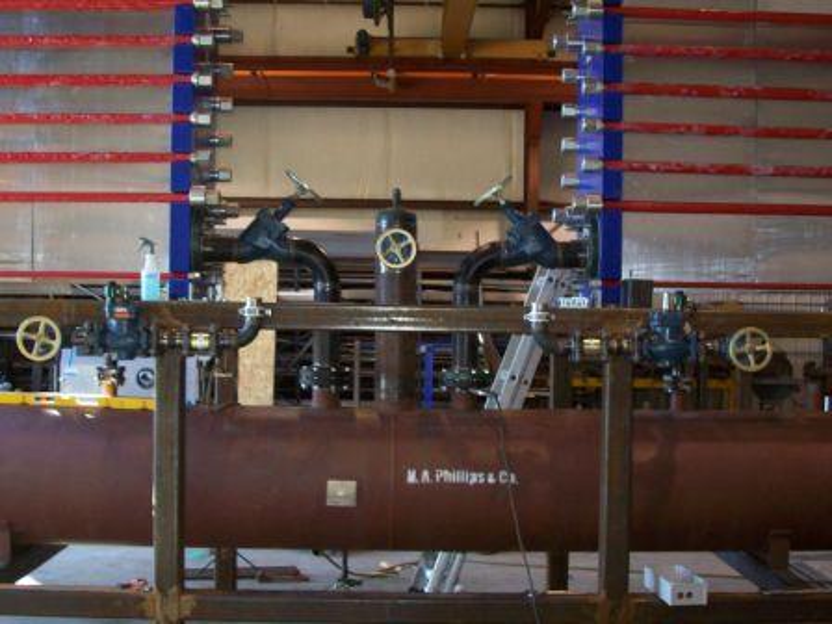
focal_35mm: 45
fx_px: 1082
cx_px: 416
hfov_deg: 42.1
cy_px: 312
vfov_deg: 32.2
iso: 200
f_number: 3
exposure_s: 1/73.6
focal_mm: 7.6
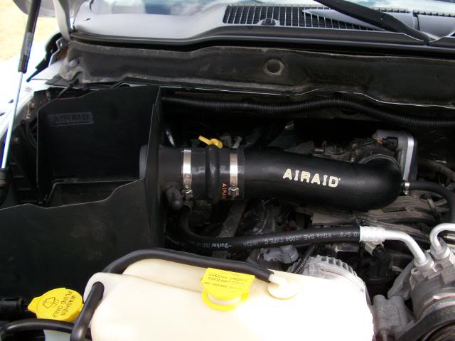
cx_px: 228
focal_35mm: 35
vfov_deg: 40.7
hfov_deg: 52.6
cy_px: 170
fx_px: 460
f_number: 3.1
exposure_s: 1/125
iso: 80
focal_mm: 6.3
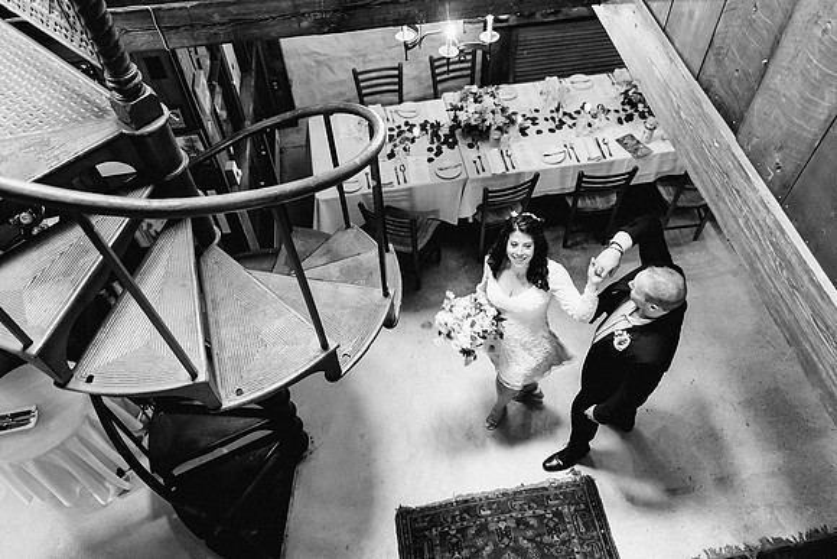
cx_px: 427
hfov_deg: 67.5
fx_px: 626
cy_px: 276
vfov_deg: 48.1
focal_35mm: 27
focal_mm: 24
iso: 2000
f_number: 2.8
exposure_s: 1/80
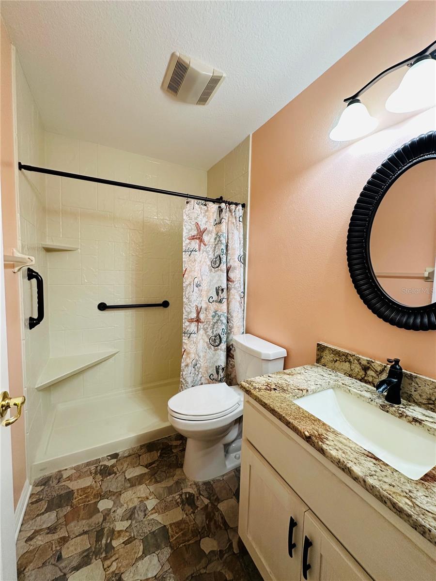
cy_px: 290
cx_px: 218
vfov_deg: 102.1
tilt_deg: -4.2
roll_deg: -1.9
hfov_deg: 85.7
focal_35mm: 14
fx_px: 235
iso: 160
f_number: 2.2
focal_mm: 2.22
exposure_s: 1/60
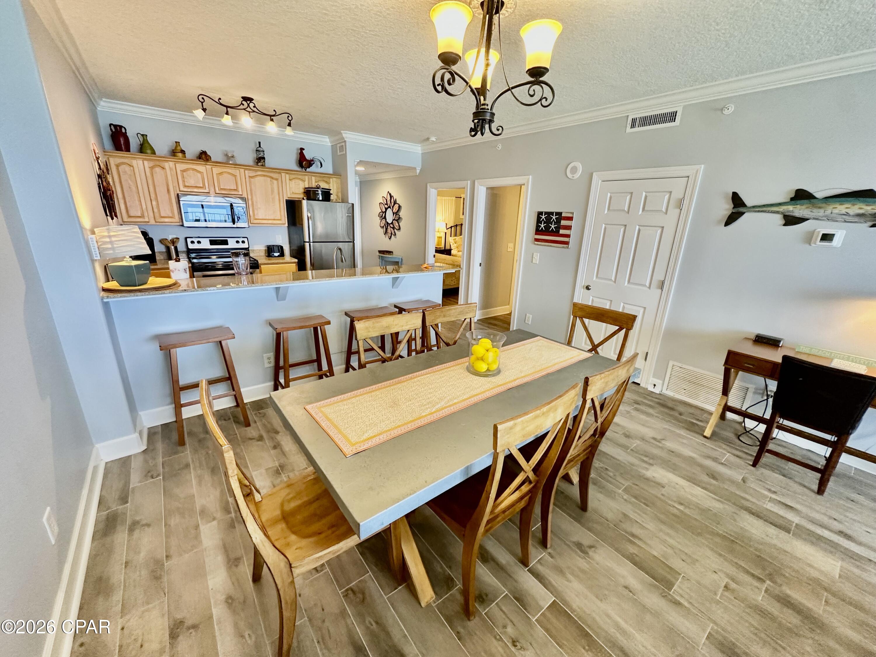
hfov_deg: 102.1
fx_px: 354
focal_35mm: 14
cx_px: 438
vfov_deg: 85.7
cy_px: 328
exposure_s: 1/60
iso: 250
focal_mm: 2.22
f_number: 2.2
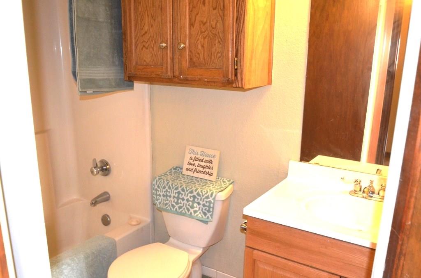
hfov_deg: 59.6
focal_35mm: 32
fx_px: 368
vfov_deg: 41.5
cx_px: 210
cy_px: 139
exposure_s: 1/60
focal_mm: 21
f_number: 4.5
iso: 3200
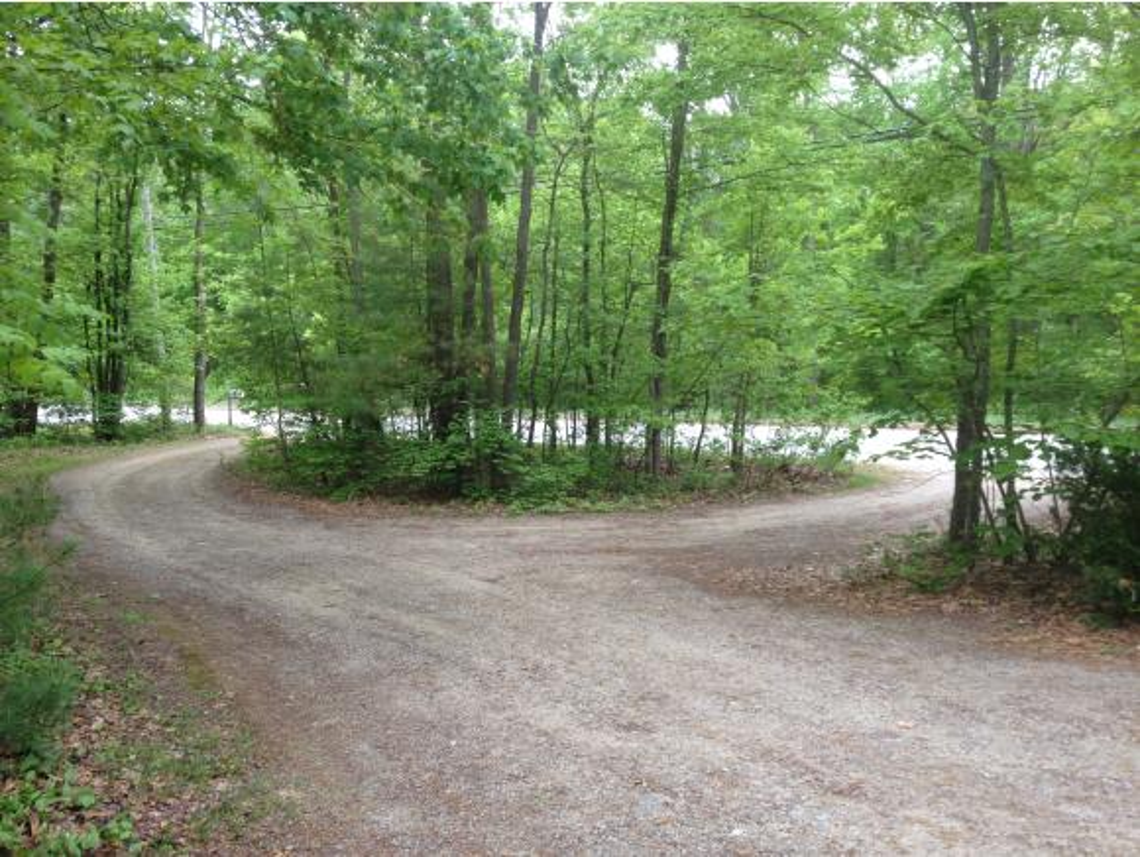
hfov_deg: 52.6
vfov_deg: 40.8
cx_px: 570
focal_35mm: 35
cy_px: 428
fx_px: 1154
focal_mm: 4.28
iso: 64
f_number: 2.4
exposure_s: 1/120
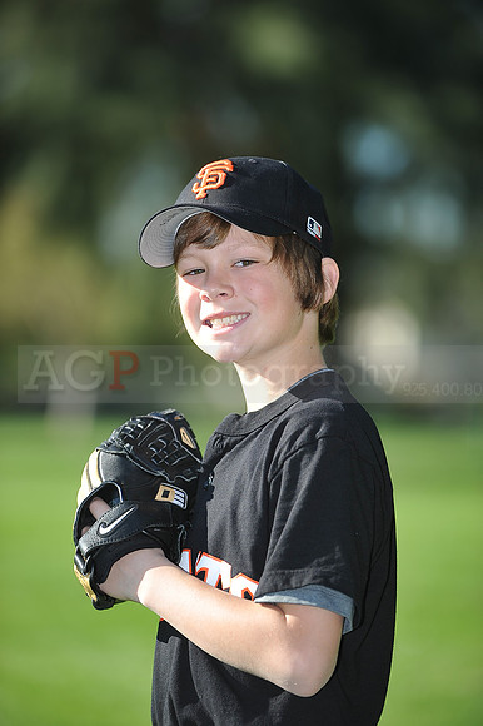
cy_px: 363
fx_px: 4029
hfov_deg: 6.9
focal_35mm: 200
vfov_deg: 10.3
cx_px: 242
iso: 200
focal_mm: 200
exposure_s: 1/1000
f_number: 4
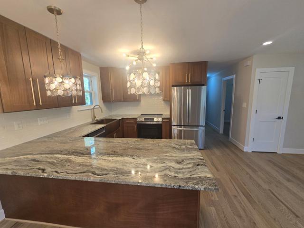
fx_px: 114
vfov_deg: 89.9
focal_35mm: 13
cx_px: 152
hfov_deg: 106.2
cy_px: 114
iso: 80
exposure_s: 1/120
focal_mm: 2.2
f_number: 2.2
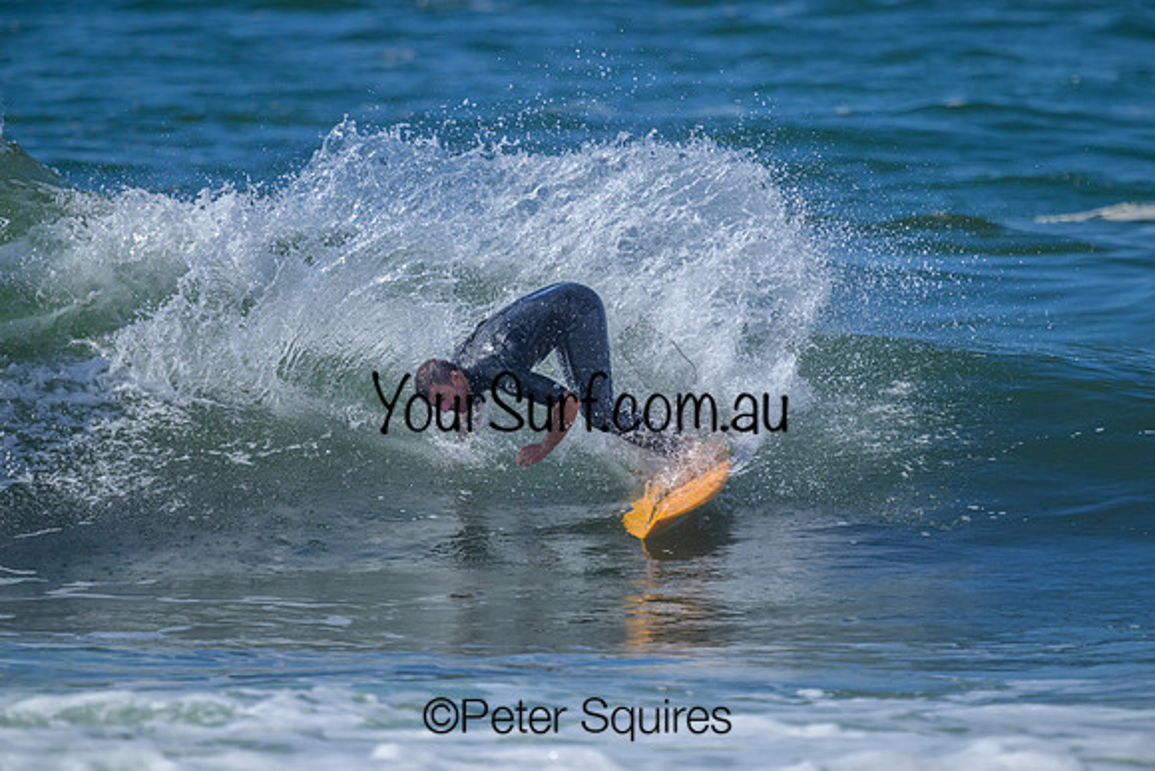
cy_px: 386
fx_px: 35940
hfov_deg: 1.8
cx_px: 578
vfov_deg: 1.2
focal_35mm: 1120
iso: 1400
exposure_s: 1/4000
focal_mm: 1120
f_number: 9
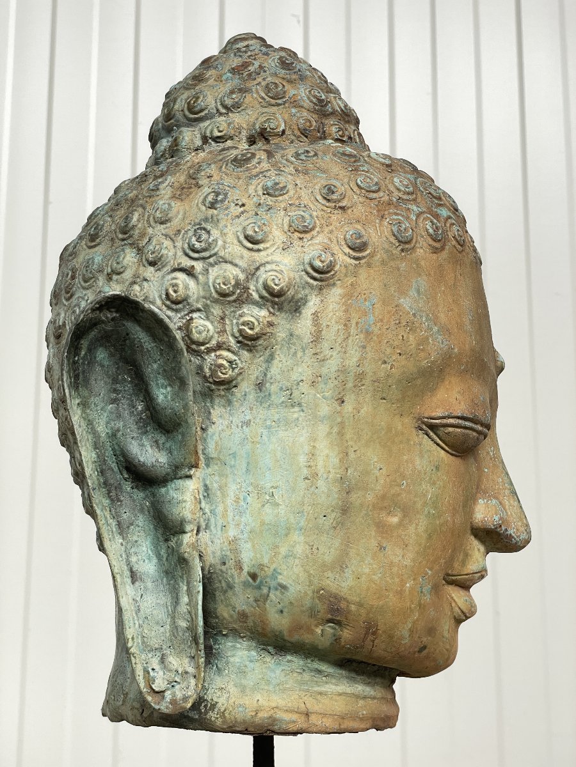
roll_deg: -0.2
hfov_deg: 28.0
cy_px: 384
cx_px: 288
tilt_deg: +13.2
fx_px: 1154
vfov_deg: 36.8
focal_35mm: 52
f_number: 2
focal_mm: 6
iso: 100
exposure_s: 1/99
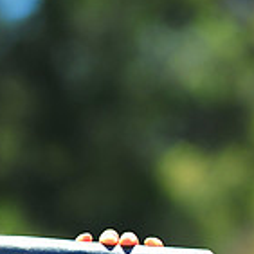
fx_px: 5222
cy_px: 322
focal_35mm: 629
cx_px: -139
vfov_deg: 2.8
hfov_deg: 2.8
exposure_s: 1/800
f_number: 5
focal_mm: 180
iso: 200
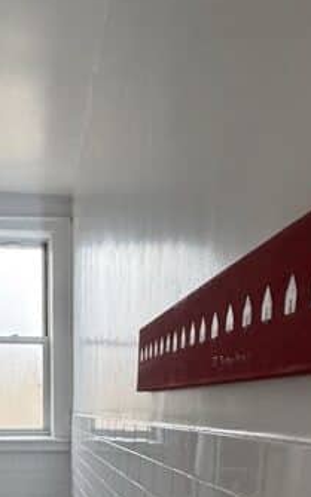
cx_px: 71
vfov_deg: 42.7
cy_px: 494
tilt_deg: -9.8
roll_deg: -0.3
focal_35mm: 40
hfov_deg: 31.3
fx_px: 542
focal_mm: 2.22
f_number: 2.2
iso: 250
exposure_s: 1/120
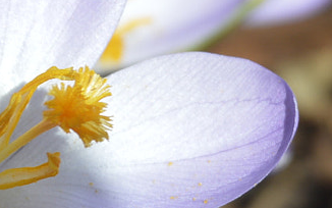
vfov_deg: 3.2
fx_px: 3734
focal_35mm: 412
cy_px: 89
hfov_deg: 5.1
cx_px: 333
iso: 100
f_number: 7.1
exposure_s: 1/250
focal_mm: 55
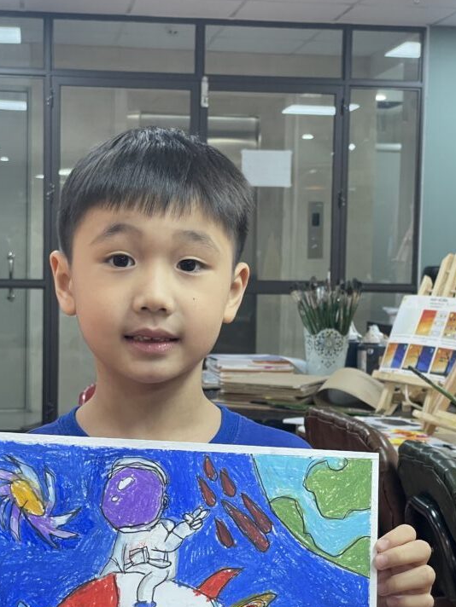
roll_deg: -0.9
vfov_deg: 26.6
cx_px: 199
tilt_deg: -4.6
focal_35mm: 73
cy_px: 375
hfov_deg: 20.2
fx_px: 1282
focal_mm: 6
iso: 160
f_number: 2
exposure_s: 1/100
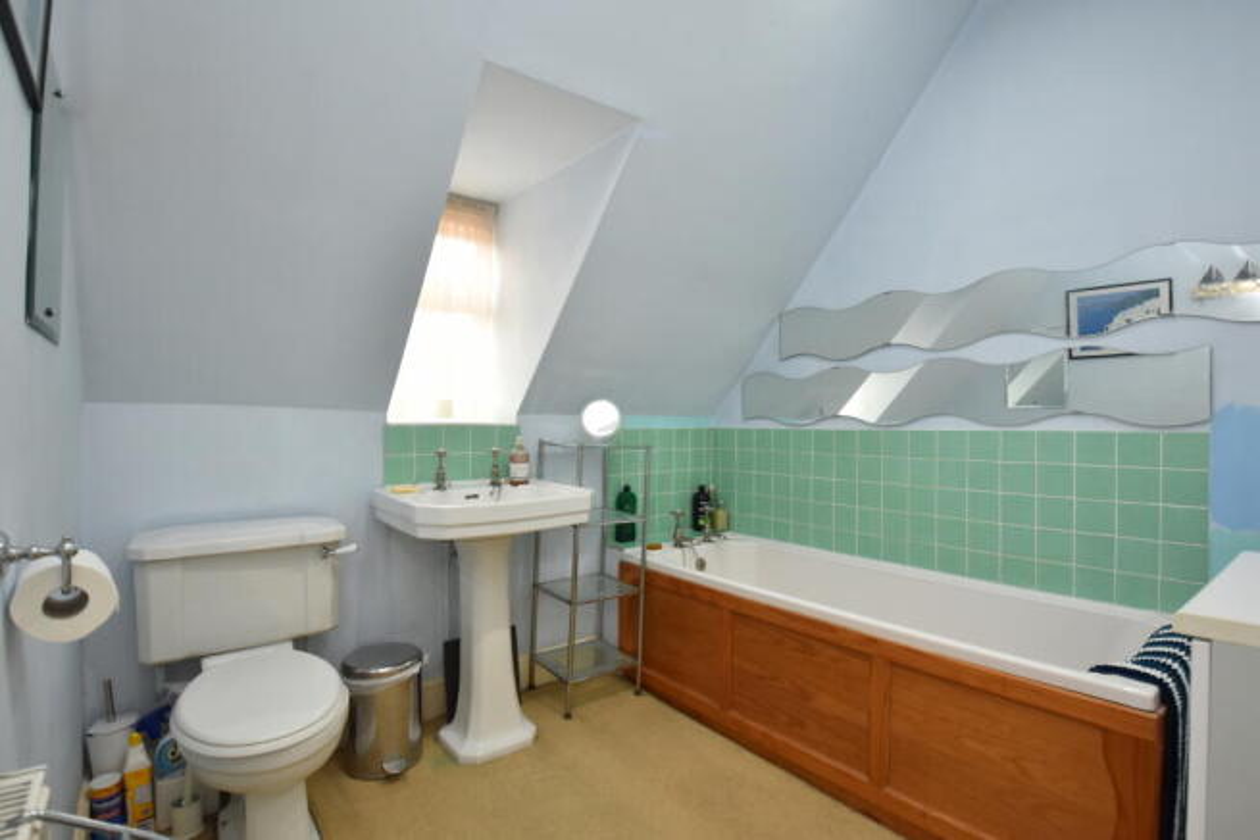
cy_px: 420
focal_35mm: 15
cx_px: 630
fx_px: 525
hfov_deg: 100.4
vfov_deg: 77.4
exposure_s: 1/160
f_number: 4.5
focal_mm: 10
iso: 800
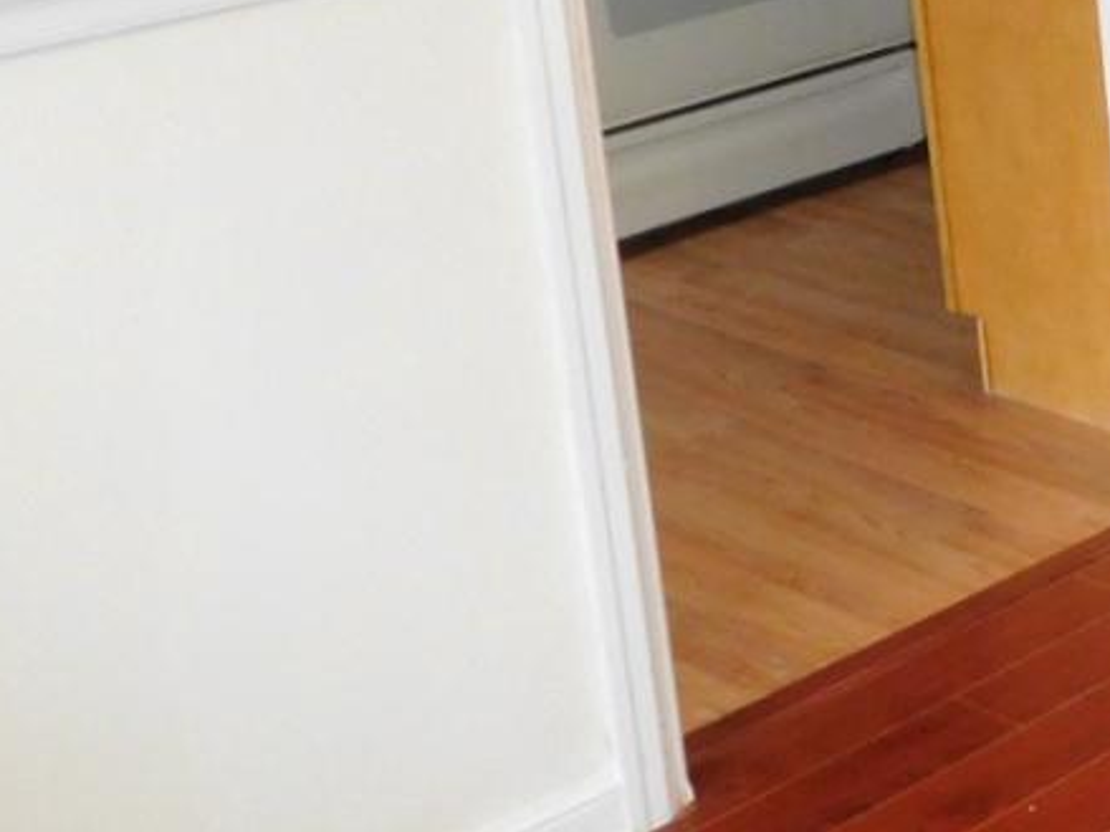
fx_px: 2629
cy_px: -106
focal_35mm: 82
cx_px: 1676
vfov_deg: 17.3
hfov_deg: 20.4
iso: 400
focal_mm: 4.5
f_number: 3.4
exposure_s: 1/13
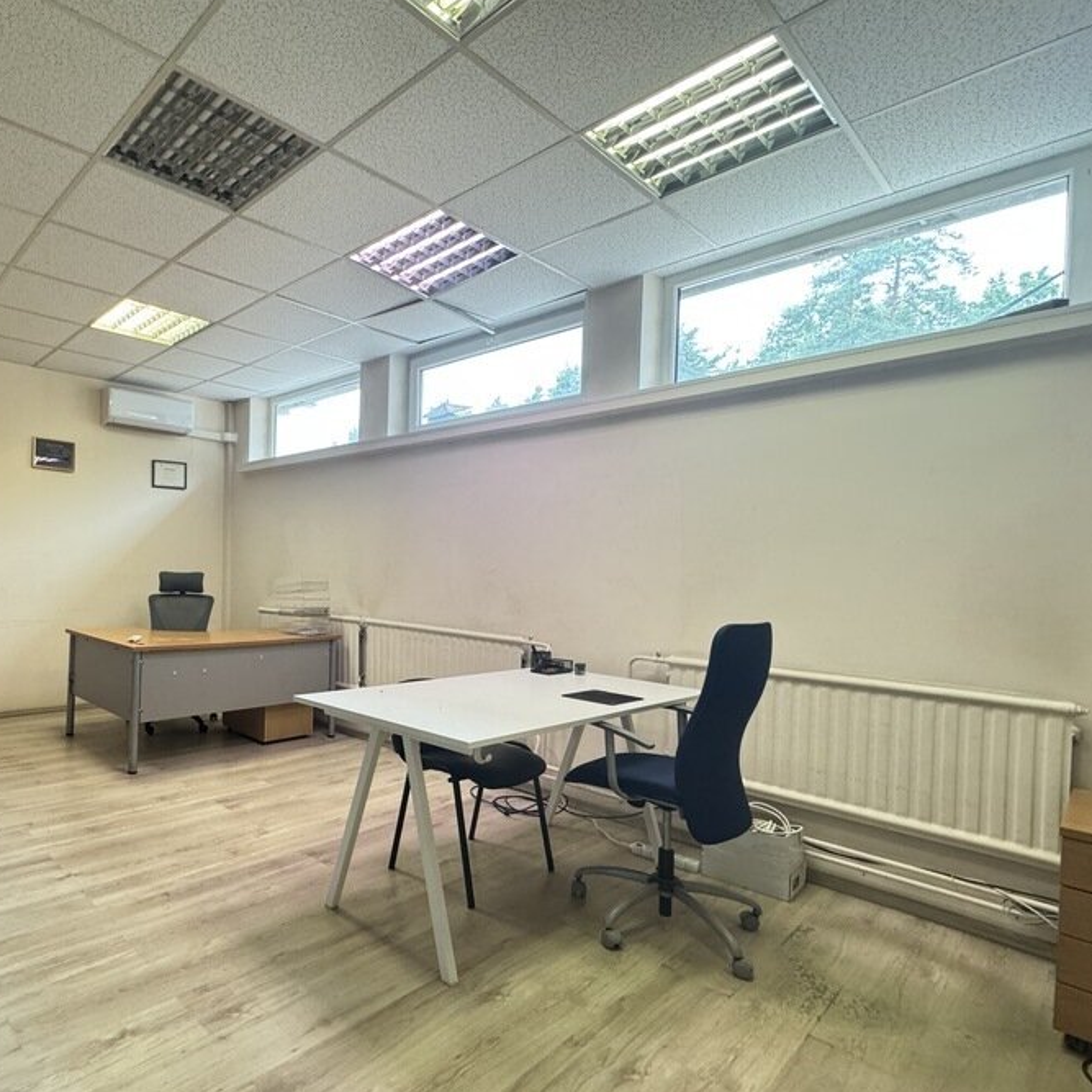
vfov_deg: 77.6
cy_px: 576
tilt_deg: -1.0
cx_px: 318
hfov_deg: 73.9
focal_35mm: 19
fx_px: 678
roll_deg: -1.3
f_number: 2.2
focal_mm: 2.22
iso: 320
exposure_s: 1/100
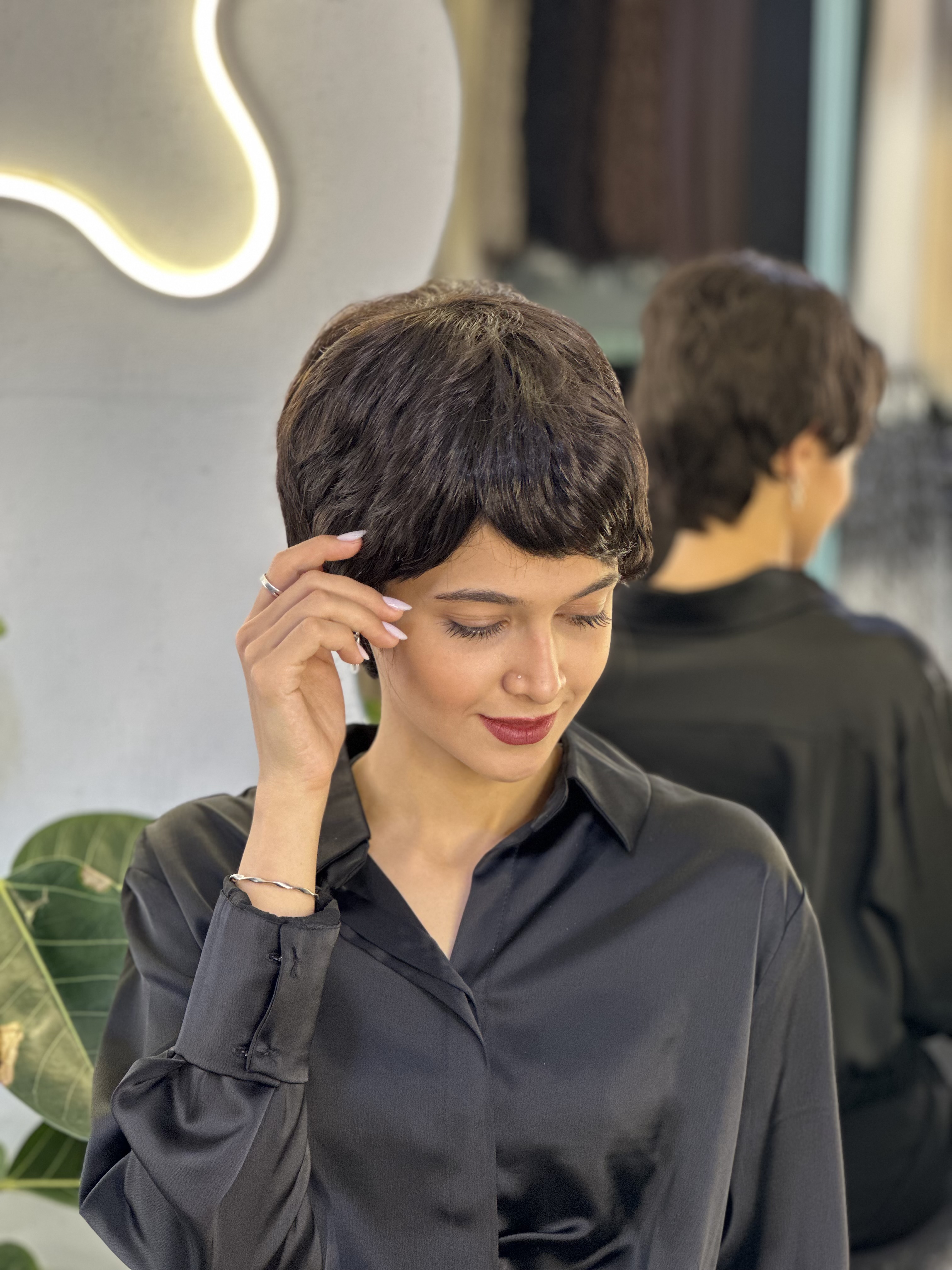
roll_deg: -1.5
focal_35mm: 77
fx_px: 2824
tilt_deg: -7.5
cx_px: 476
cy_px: 635
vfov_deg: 25.3
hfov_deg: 19.1
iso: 125
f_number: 2.8
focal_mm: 9
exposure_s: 1/33
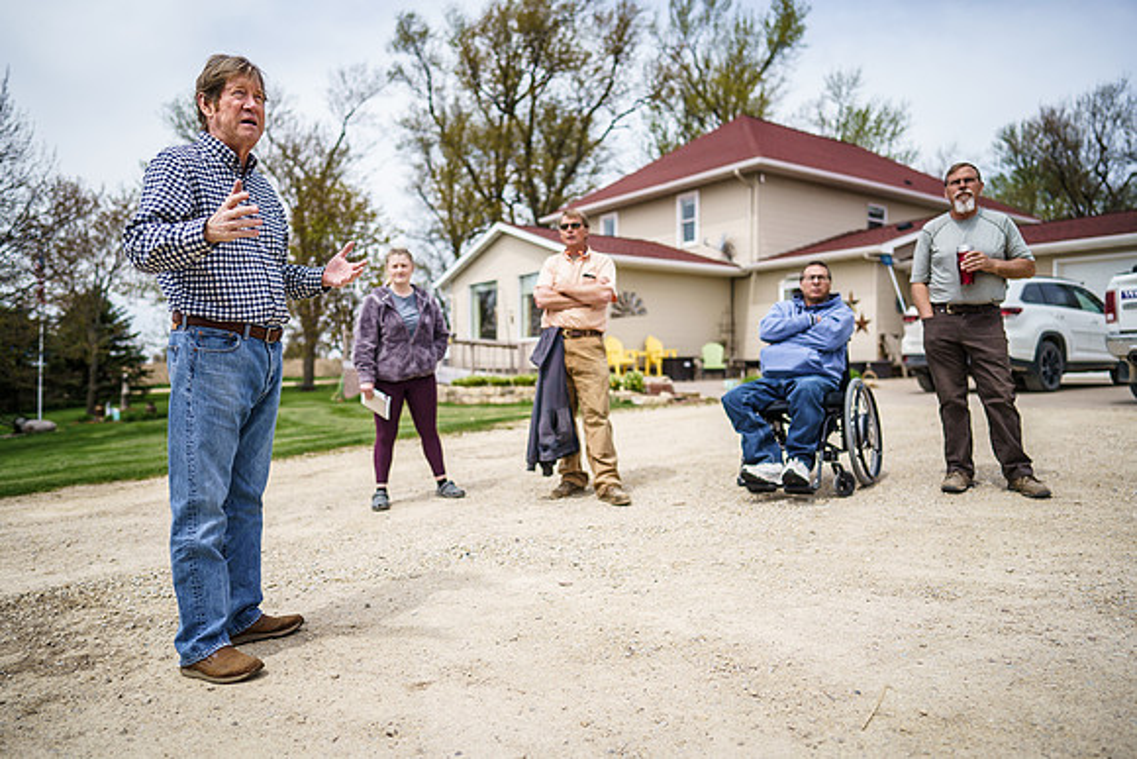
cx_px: 556
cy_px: 379
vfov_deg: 51.4
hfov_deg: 71.6
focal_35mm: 25
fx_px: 788
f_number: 1.4
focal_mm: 24
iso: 125
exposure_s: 1/8000
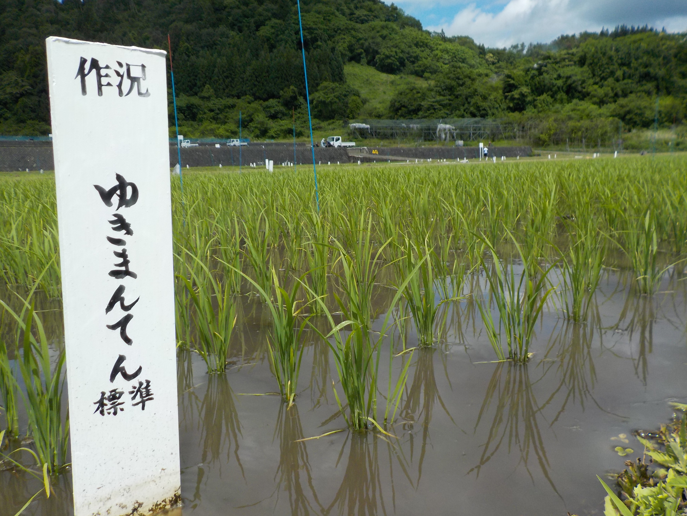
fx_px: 595
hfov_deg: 60.0
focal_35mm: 30
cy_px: 258
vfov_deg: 46.8
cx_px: 344
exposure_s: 1/2000
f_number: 3.3
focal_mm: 4.1
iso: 125
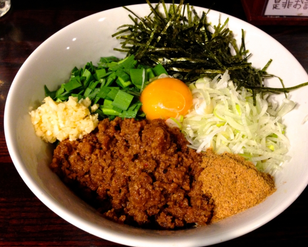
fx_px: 328
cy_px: 128
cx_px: 162
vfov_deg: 41.2
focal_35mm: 36
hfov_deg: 50.3
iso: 200
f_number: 2.4
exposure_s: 1/20
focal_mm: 4.12
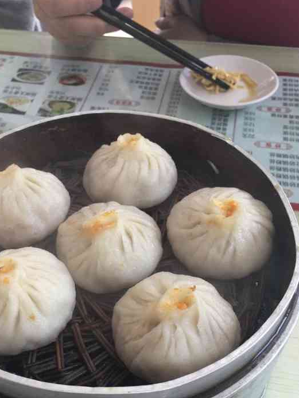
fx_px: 449
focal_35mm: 39
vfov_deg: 47.1
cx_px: 113
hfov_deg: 36.6
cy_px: 262
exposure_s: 1/17
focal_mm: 4.15
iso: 50
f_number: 2.2
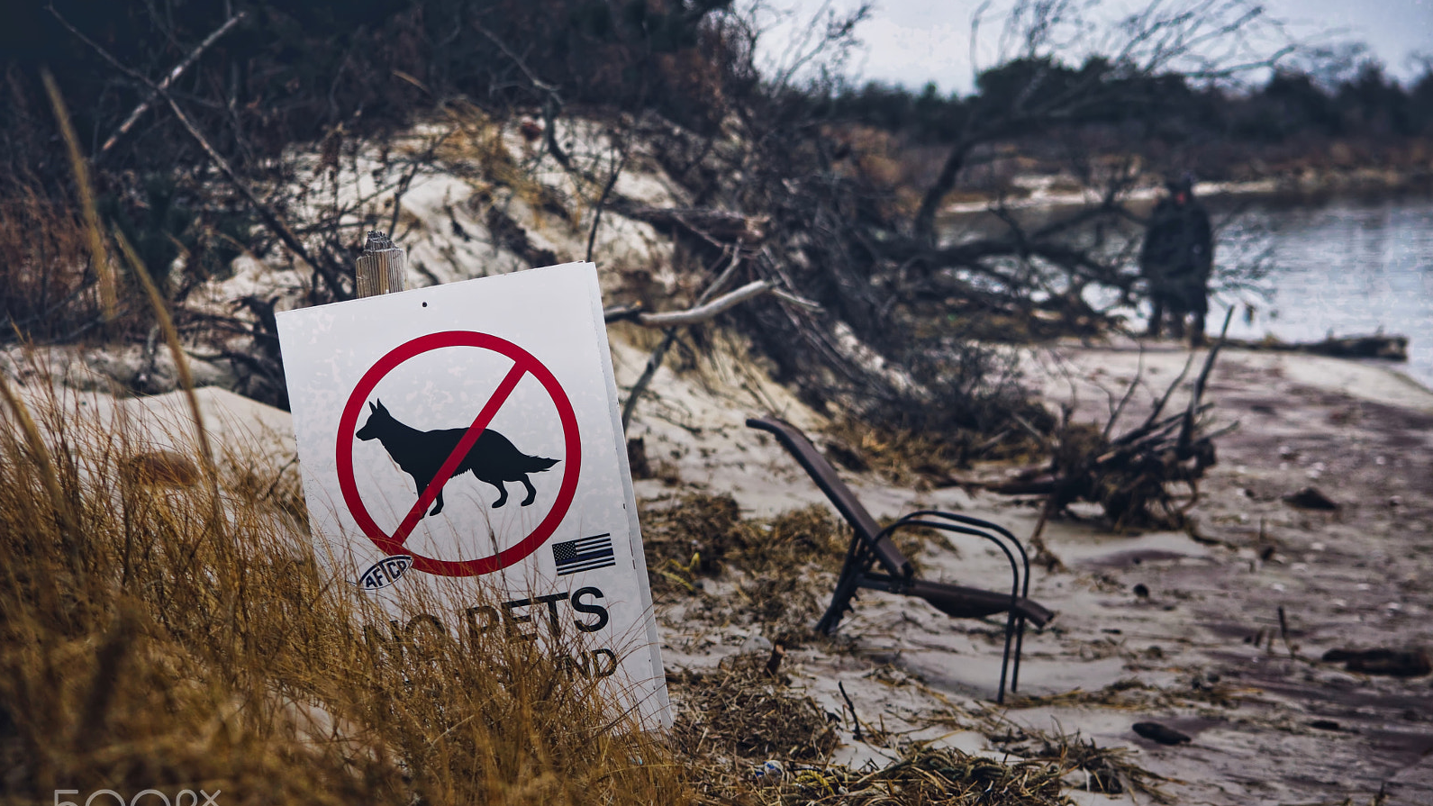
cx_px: 718
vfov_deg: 7.7
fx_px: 6004
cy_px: 448
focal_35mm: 158
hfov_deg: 13.6
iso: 250
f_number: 4.8
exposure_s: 1/1600
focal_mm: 100
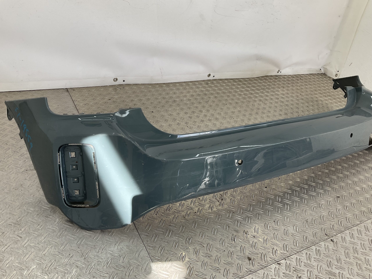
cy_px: 140
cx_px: 186
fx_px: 312
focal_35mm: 29
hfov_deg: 61.7
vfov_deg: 48.2
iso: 16
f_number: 1.8
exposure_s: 1/163
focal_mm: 3
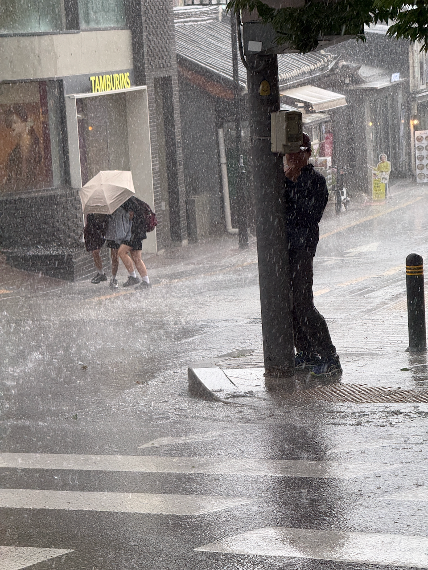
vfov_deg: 16.4
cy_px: 285
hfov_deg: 12.3
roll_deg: +3.2
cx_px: 214
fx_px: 1978
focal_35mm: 120
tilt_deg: -8.3
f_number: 2.8
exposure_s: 1/140
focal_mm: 15.66
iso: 50
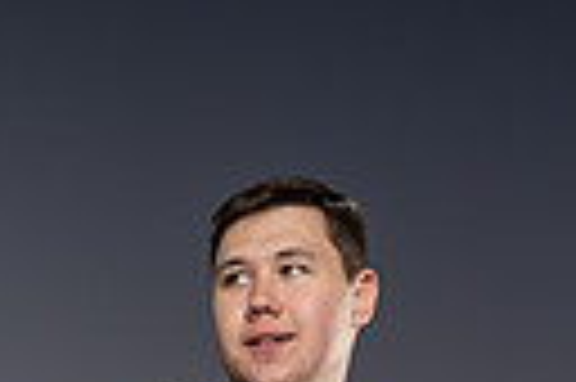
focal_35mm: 109
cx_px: 216
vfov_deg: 10.5
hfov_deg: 18.7
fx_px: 1742
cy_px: 957
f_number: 4.5
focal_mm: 31
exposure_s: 1/250
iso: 160
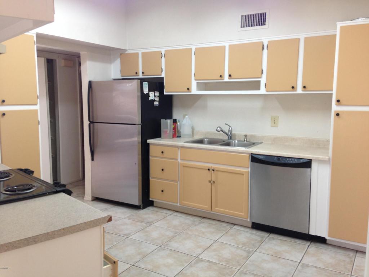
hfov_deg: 55.4
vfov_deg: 42.9
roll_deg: -2.7
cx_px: 184
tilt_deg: -4.5
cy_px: 138
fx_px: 352
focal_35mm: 33
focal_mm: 4.12
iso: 64
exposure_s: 1/20
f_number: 2.4
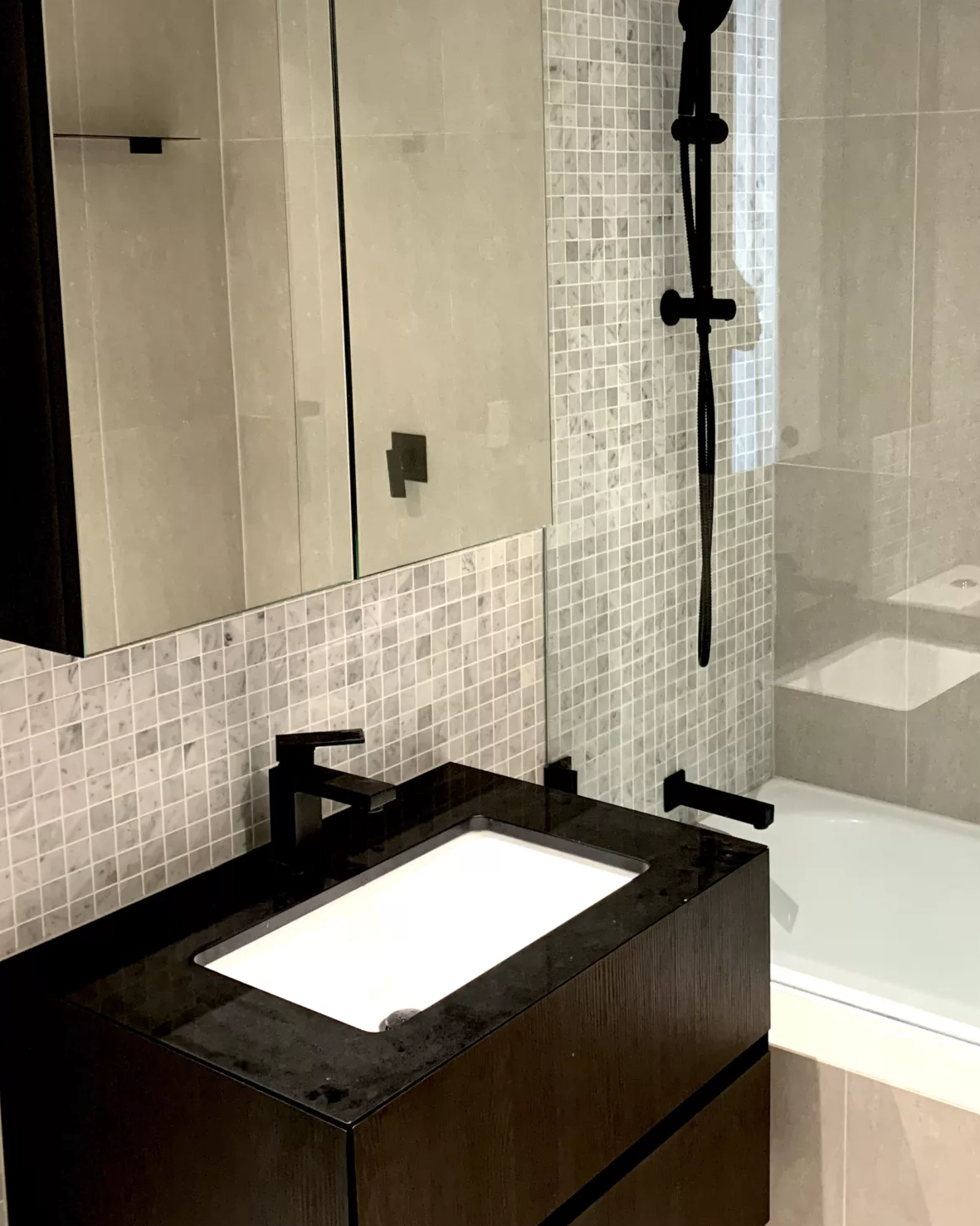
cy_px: 463
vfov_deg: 41.7
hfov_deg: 33.9
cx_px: 619
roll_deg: +0.7
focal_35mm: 44
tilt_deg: -8.1
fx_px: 1596
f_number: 1.8
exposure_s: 1/50
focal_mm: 4.25
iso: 250
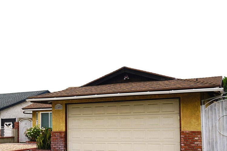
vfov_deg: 29.0
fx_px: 290
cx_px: 97
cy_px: 102
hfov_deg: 42.7
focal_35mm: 46
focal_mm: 34
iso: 100
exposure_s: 1/200
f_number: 5
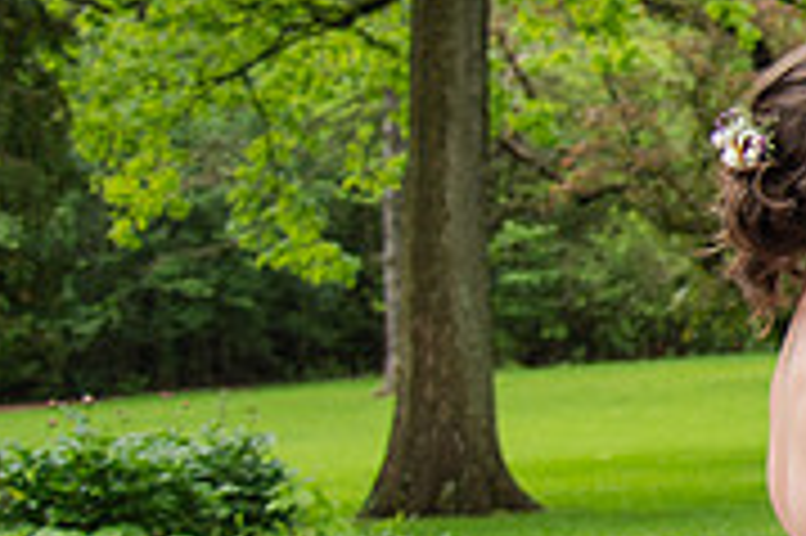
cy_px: 235
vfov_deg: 10.1
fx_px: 3020
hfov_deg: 13.1
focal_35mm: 135
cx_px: 1636
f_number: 4
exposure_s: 1/400
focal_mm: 32
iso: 200
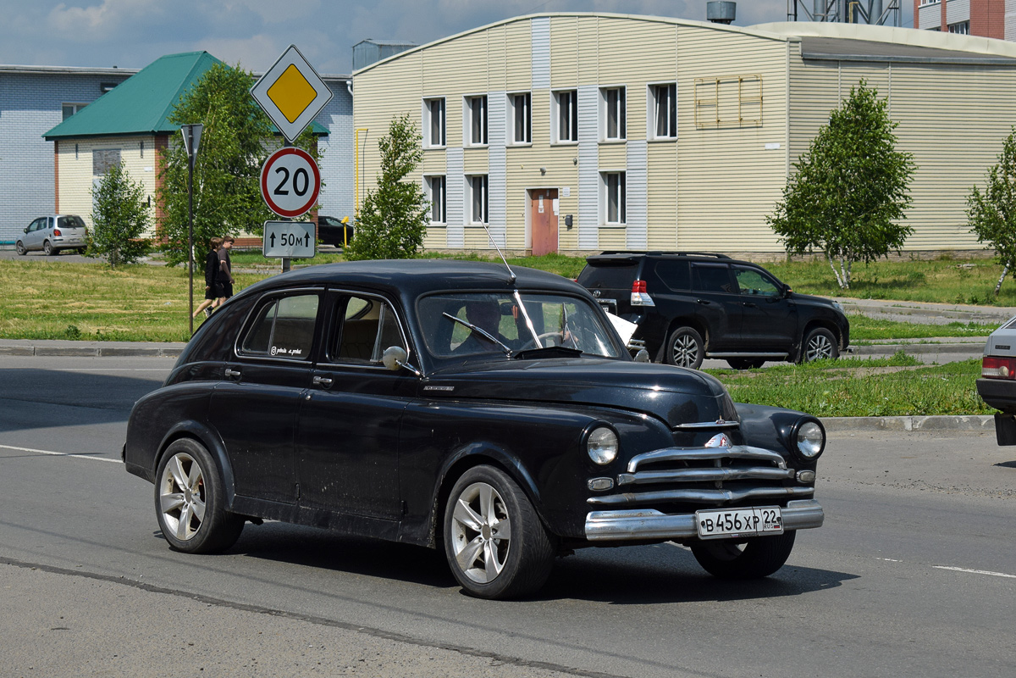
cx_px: 508
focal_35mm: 82
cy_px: 339
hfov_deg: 24.6
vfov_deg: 16.6
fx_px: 2328
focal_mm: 55
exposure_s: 1/1250
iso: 200
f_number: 7.1
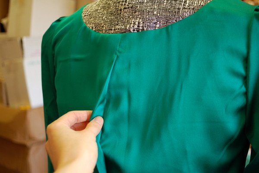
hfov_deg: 46.4
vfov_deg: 31.8
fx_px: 302
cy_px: 86
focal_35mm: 42
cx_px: 130
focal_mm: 28
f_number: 2.8
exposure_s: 1/30
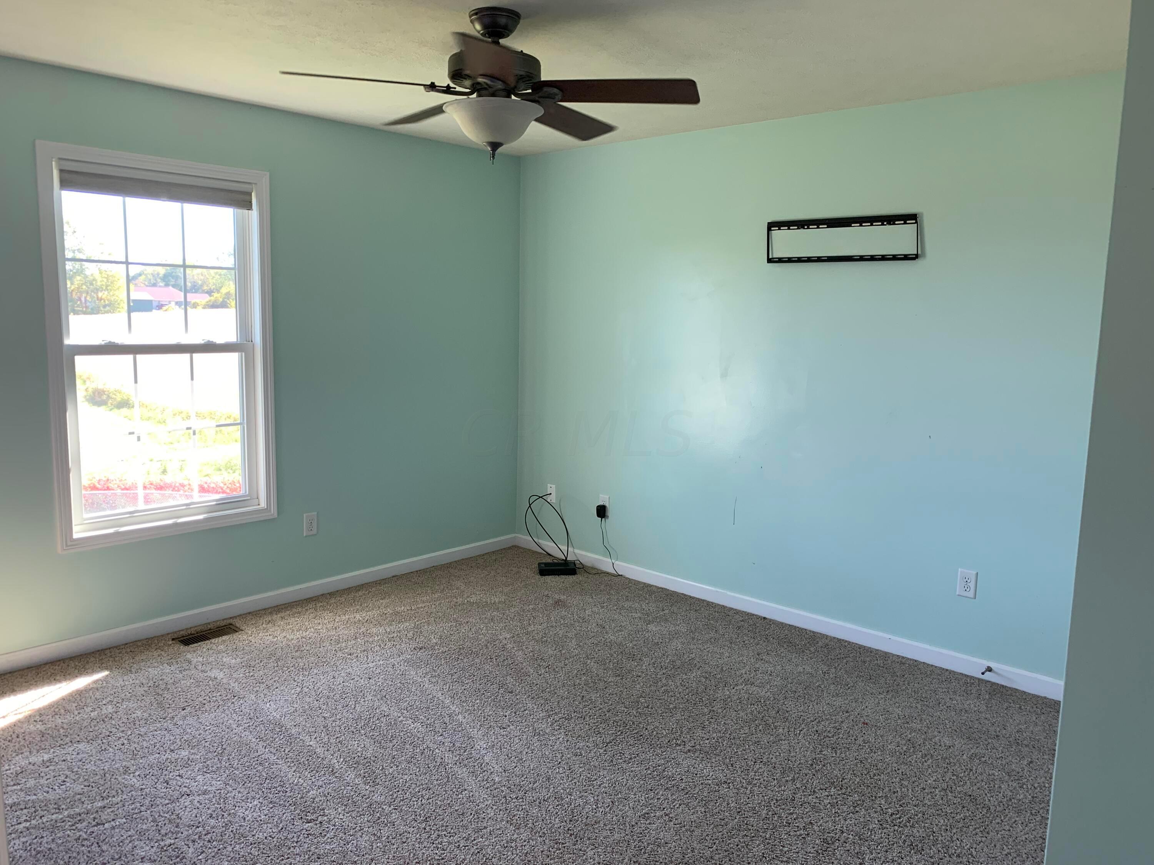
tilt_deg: -8.5
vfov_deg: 53.1
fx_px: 867
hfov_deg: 67.3
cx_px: 577
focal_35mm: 26
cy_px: 432
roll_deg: -1.1
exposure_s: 1/60
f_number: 1.8
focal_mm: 4.25
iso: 80
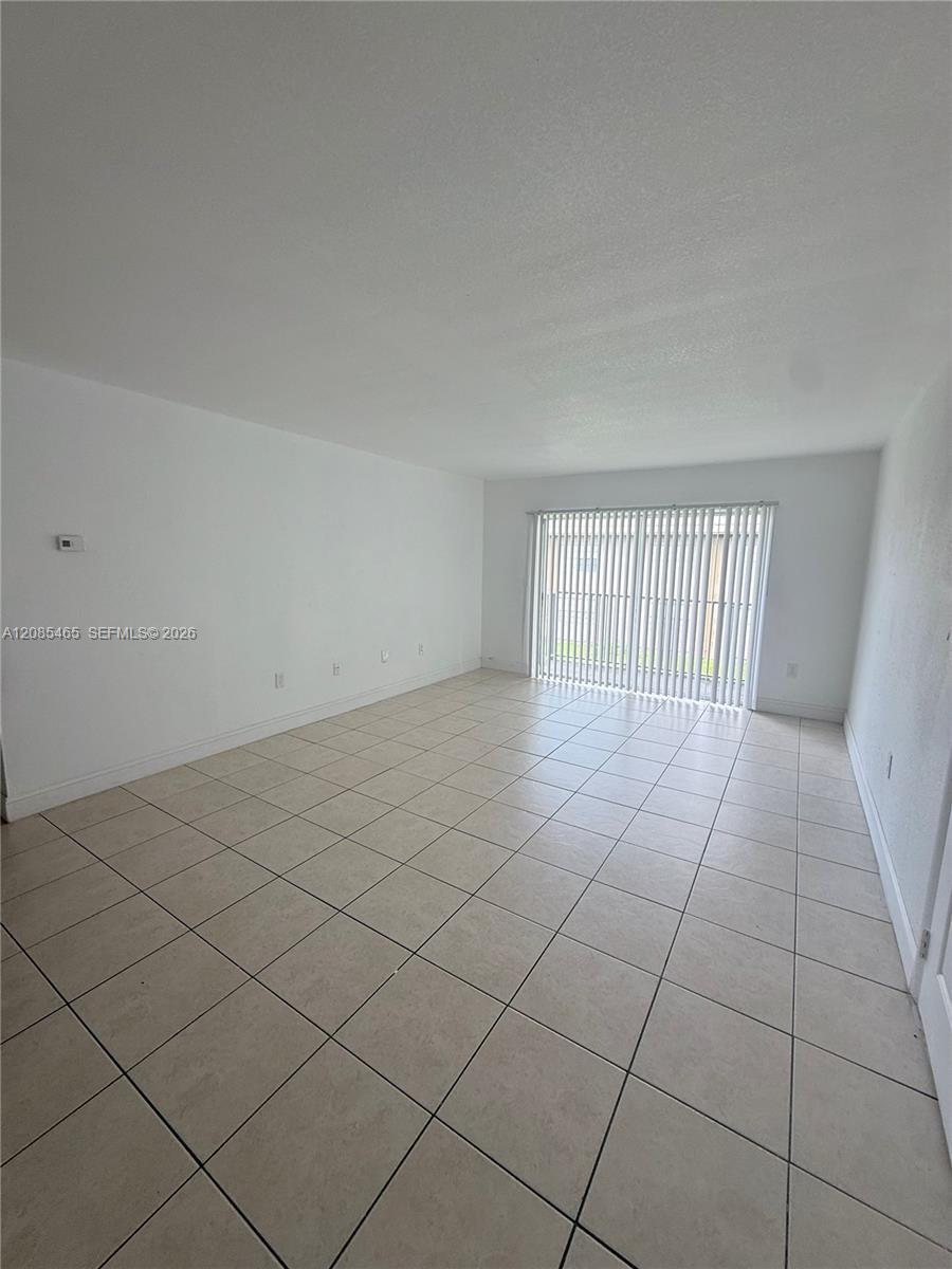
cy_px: 634
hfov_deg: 85.7
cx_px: 476
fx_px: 513
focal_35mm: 14
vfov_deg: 102.1
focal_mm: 2.22
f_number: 2.2
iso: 80
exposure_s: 1/99
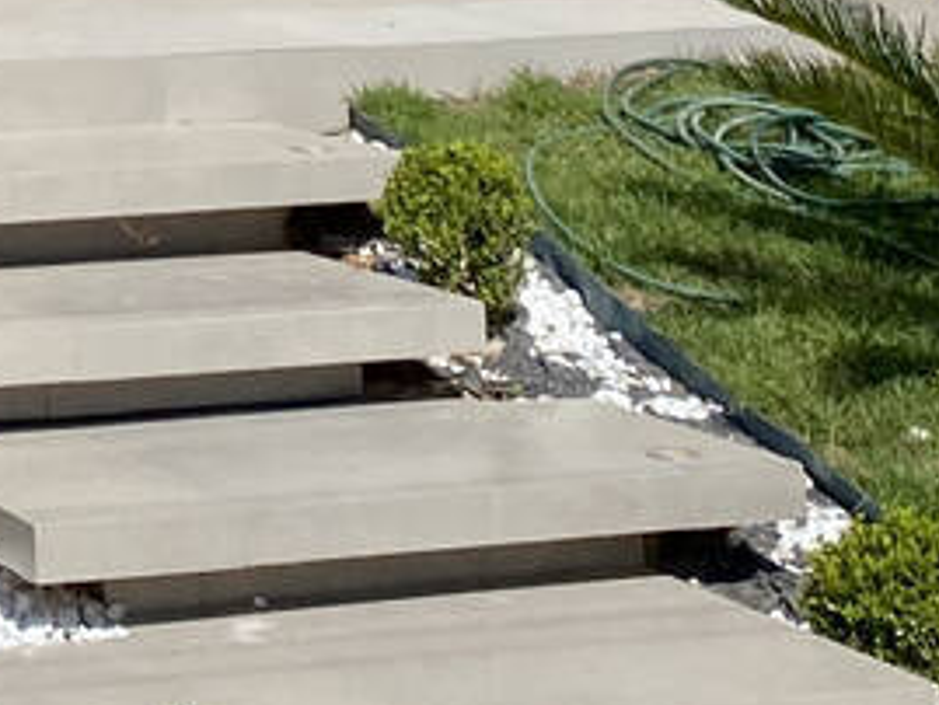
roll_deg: +0.4
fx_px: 3772
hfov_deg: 13.3
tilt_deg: +8.3
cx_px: -527
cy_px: -708
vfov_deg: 9.9
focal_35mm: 139
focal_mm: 4.25
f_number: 1.8
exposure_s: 1/3846
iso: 32
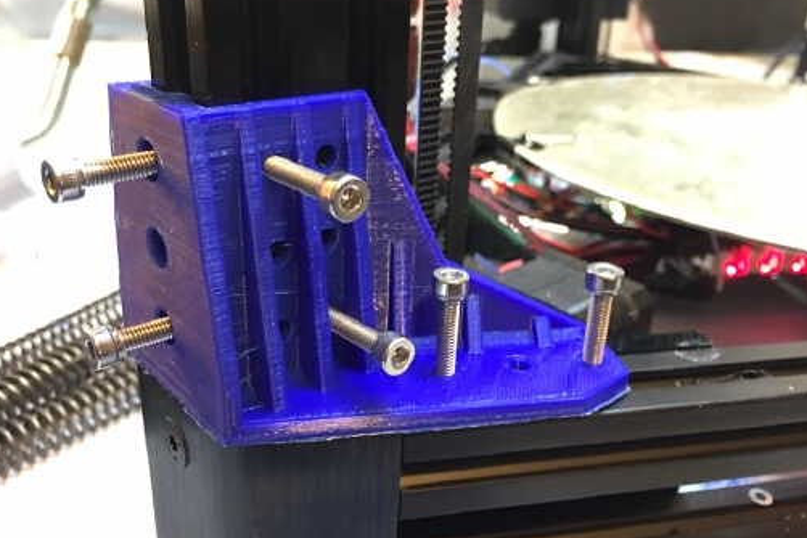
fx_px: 717
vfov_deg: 41.1
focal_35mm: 32
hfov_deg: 58.7
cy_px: 271
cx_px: 420
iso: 100
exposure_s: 1/4
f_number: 2.2
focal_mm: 4.15
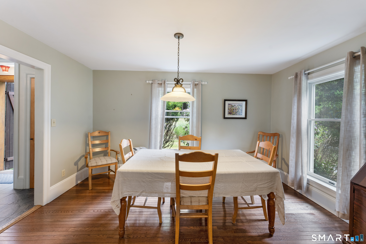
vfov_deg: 81.2
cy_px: 122
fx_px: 142
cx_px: 183
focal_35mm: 14
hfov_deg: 104.3
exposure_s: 1/6
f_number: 8
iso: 800
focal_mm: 14
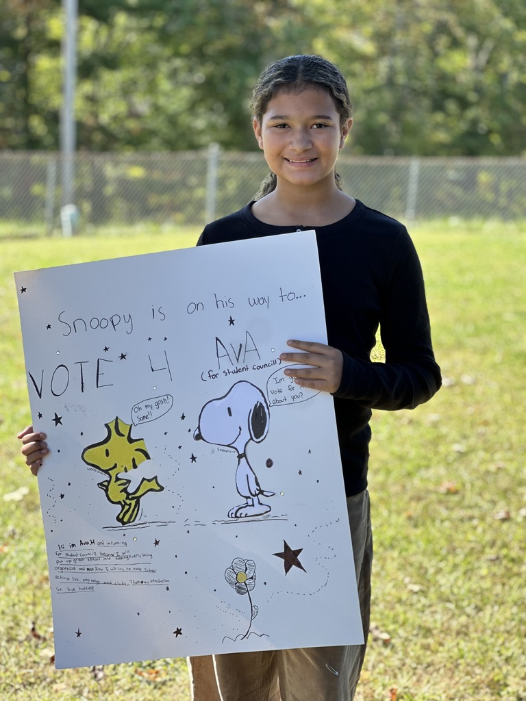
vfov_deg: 25.3
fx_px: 1560
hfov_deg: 19.1
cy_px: 350
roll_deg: -3.3
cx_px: 263
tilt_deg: -11.6
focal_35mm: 77
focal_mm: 9
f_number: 2.8
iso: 32
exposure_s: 1/121
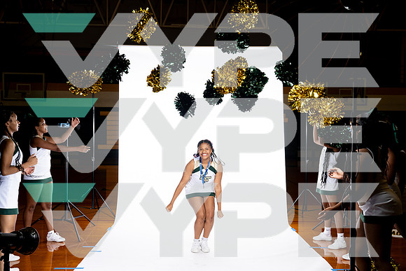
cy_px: 137
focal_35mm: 44
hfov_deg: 44.9
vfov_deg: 30.8
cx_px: 201
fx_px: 491
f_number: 8
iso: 400
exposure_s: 1/250
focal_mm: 41
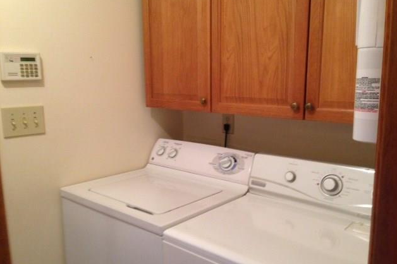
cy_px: 143
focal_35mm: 35
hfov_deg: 54.5
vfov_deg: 37.8
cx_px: 201
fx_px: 386
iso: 250
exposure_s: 1/20
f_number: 2.4
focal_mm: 4.12
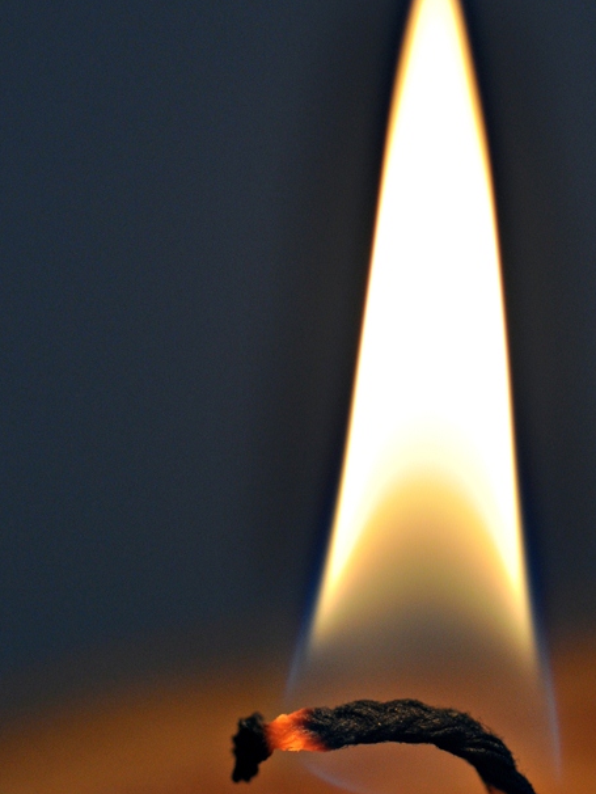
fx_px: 2615
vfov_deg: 17.3
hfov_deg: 13.0
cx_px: 322
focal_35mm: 114
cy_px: 397
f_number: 4.5
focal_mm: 60
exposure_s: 1/320
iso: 400
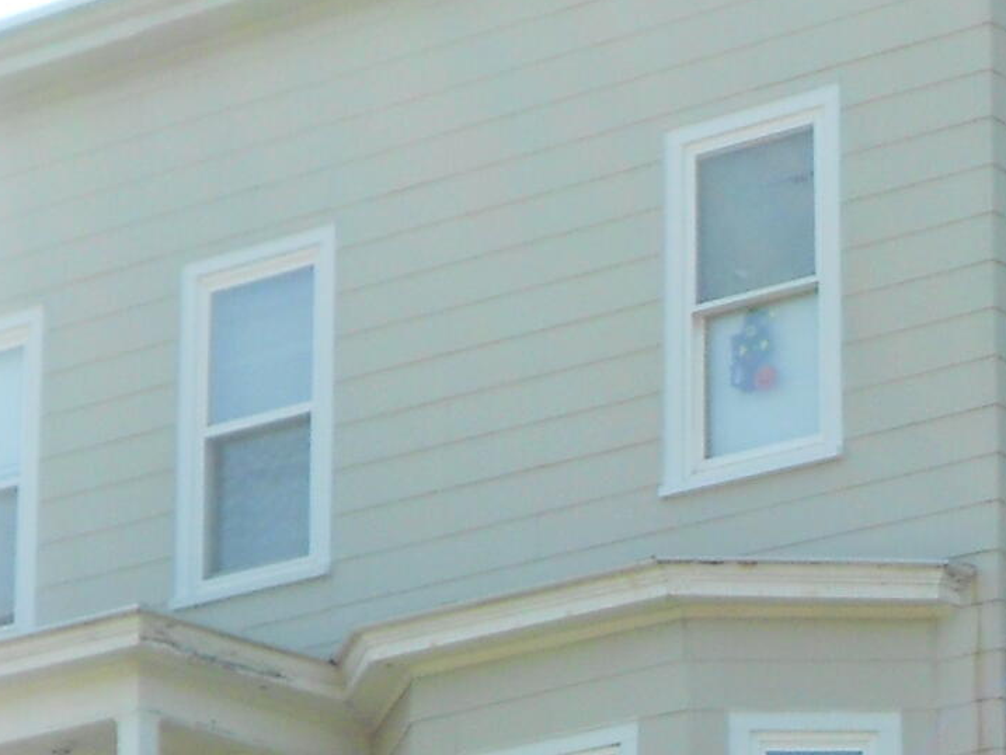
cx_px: 1257
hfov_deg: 10.8
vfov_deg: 8.1
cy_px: 1177
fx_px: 5232
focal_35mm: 180
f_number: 4.2
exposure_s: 1/320
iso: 80
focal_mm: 7.7
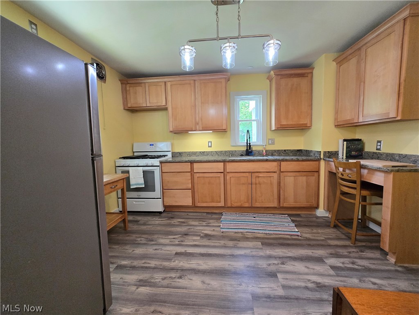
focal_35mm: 13
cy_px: 158
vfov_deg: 89.9
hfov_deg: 106.2
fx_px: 157
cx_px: 210
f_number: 2.2
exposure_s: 1/60
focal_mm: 1.7
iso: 200
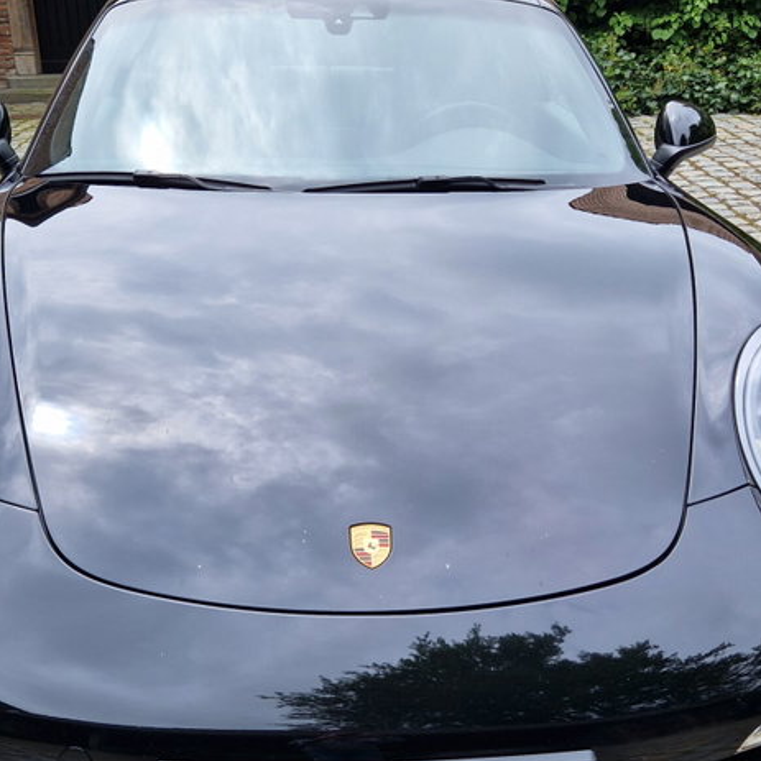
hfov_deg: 37.5
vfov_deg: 37.5
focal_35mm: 45
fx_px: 1119
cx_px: 367
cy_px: 421
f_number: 1.8
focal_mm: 5.4
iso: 50
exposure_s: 1/696
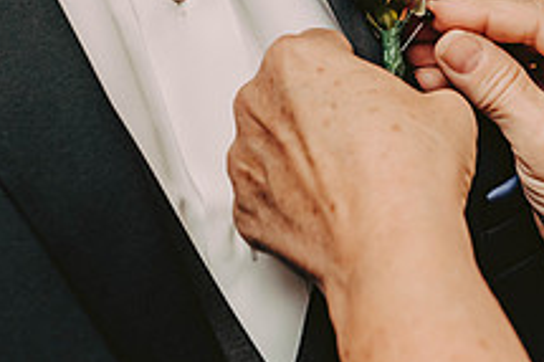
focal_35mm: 189
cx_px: 400
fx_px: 2854
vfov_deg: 7.2
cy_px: -27
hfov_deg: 10.9
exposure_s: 1/250
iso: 800
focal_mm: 70
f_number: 4
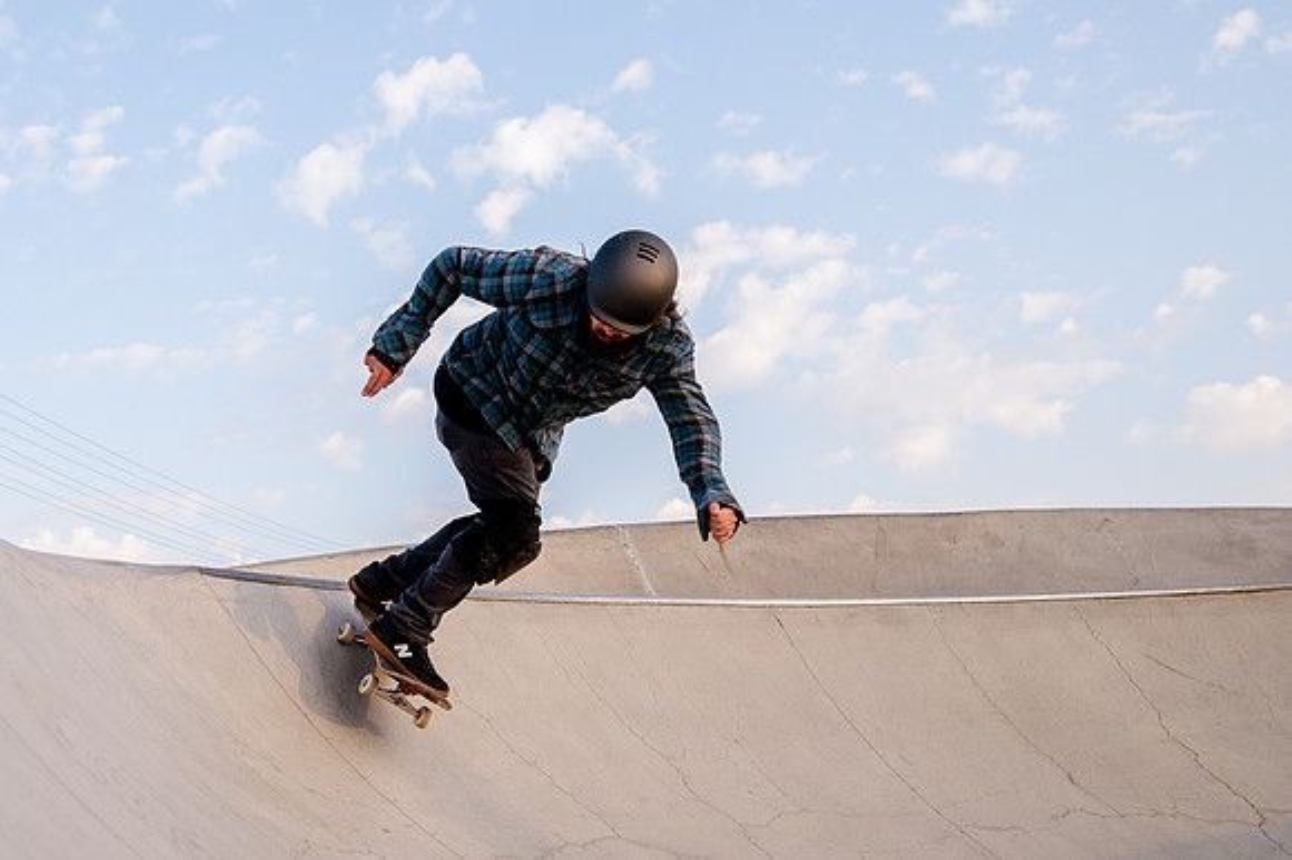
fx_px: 1844
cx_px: 359
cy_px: 462
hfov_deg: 37.8
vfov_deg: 26.2
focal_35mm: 51
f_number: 5
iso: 800
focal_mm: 34
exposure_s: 1/800
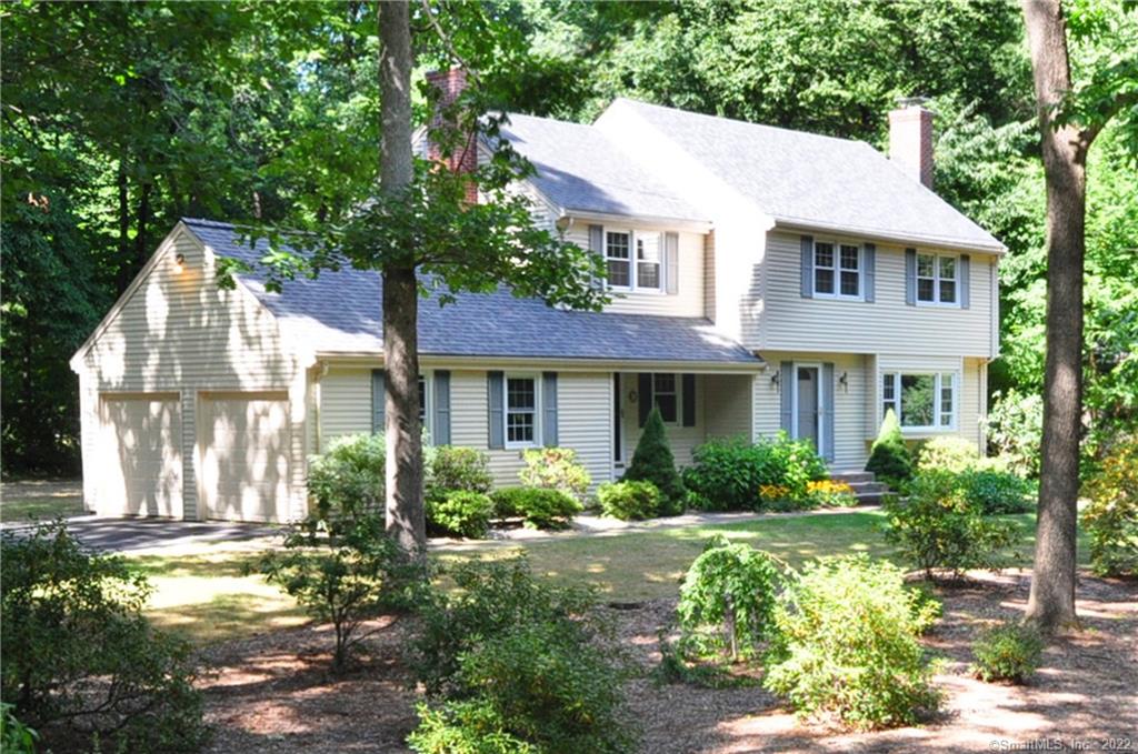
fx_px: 947
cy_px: 377
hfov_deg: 62.0
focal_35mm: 30
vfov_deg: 43.5
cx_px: 569
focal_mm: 20
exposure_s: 1/100
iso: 640
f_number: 8
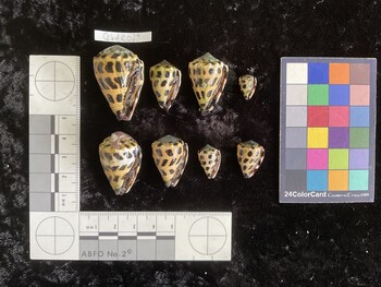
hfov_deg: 61.6
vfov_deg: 48.3
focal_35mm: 29
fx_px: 319
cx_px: 190
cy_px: 144
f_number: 1.8
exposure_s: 1/60
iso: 100
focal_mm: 3
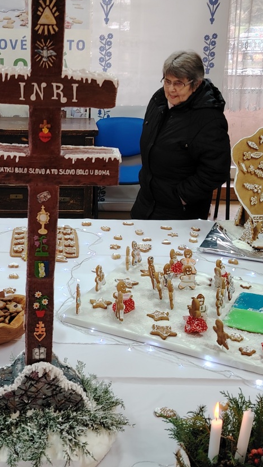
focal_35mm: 52
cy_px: 218
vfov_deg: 39.8
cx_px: 66
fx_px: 645
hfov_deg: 22.8
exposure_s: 1/50
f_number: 1.75
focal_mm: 5.25
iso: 441
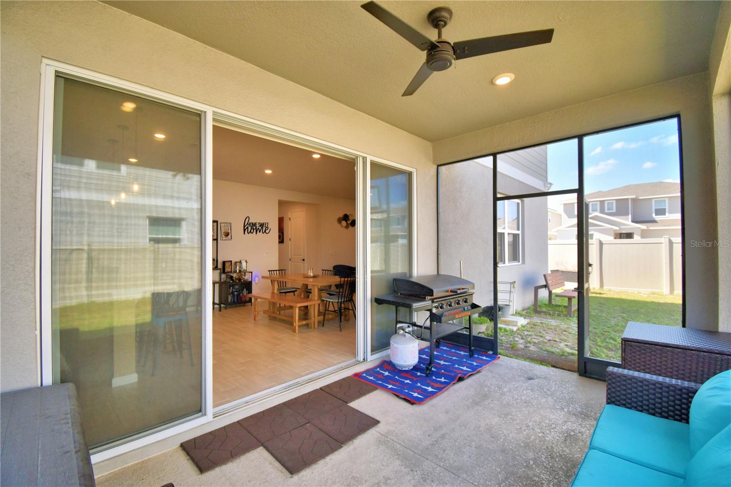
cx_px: 366
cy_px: 244
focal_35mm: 15
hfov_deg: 100.4
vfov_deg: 77.3
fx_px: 305
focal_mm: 10
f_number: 4.5
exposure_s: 1/320
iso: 200
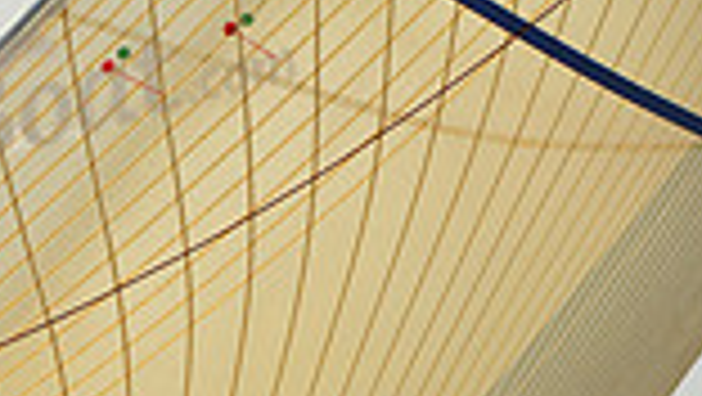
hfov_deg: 4.4
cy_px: 839
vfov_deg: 2.5
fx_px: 9071
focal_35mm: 487
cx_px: -567
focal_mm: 125
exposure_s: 1/1250
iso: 320
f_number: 8
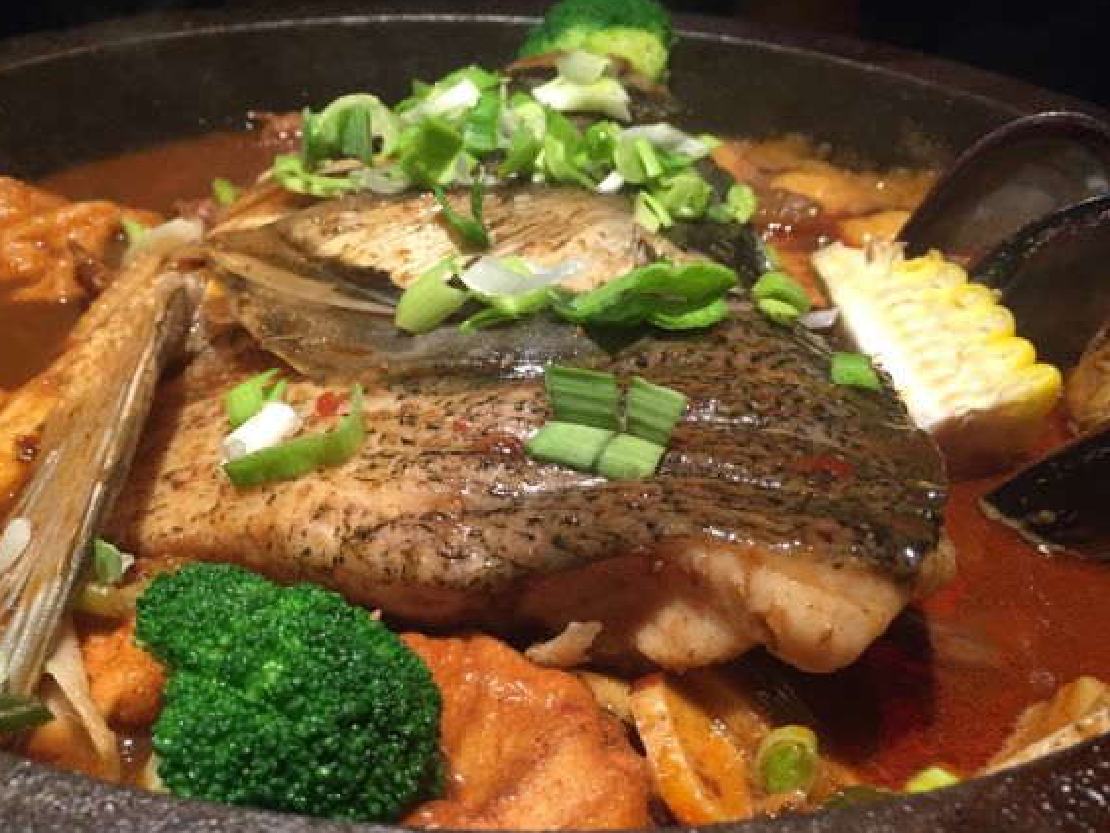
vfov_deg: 39.5
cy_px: 507
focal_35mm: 36
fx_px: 1154
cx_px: 447
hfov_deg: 51.0
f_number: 2.2
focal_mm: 4.15
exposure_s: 1/33
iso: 50
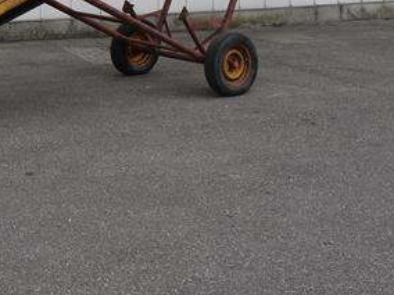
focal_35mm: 81
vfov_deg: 17.6
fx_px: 922
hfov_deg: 23.9
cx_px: 105
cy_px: -26
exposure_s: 1/400
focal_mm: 18
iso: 100
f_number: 8
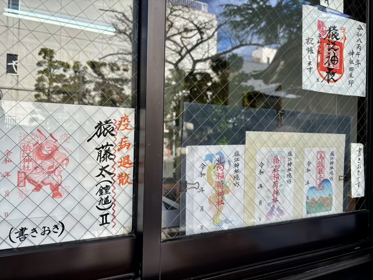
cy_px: 140
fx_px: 280
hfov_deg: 67.3
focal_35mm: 26
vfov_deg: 53.1
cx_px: 186
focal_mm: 5.96
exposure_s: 1/486
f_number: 1.6
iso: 50
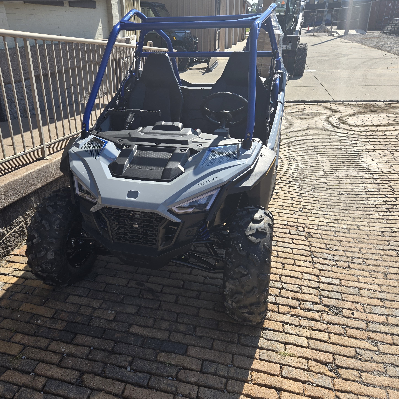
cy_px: 200
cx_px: 168
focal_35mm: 28
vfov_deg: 57.3
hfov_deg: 57.0
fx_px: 365
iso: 25
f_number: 1.8
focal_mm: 5.4
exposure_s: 1/1167
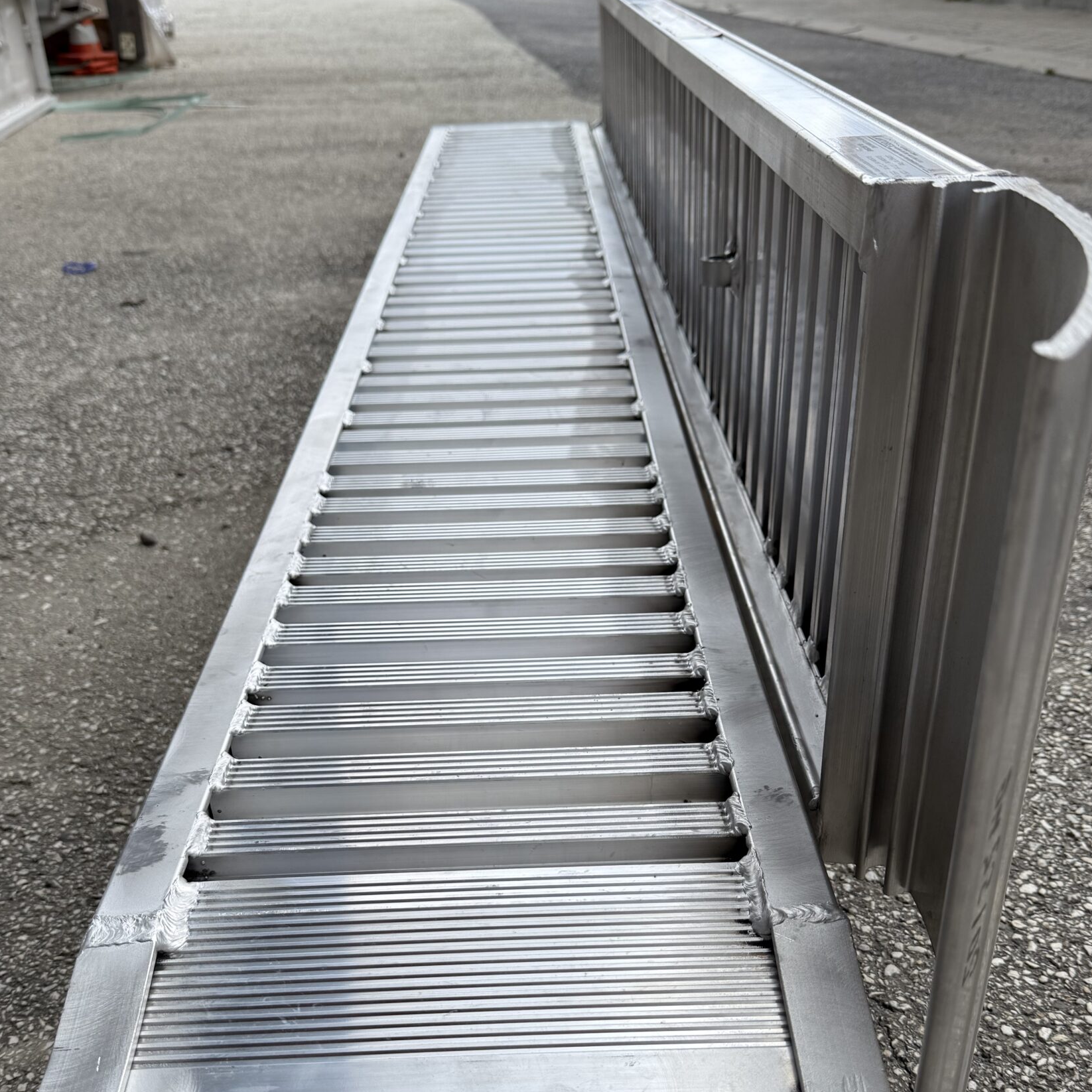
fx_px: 1178
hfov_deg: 49.7
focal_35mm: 33
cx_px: 539
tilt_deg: -32.0
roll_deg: +0.6
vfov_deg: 49.1
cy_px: 706
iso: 80
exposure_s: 1/1689
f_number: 1.78
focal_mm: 6.76
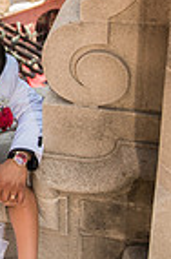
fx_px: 637
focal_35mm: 89
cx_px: -44
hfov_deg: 14.7
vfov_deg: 22.8
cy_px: 93
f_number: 2.8
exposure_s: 1/320
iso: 100
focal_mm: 28
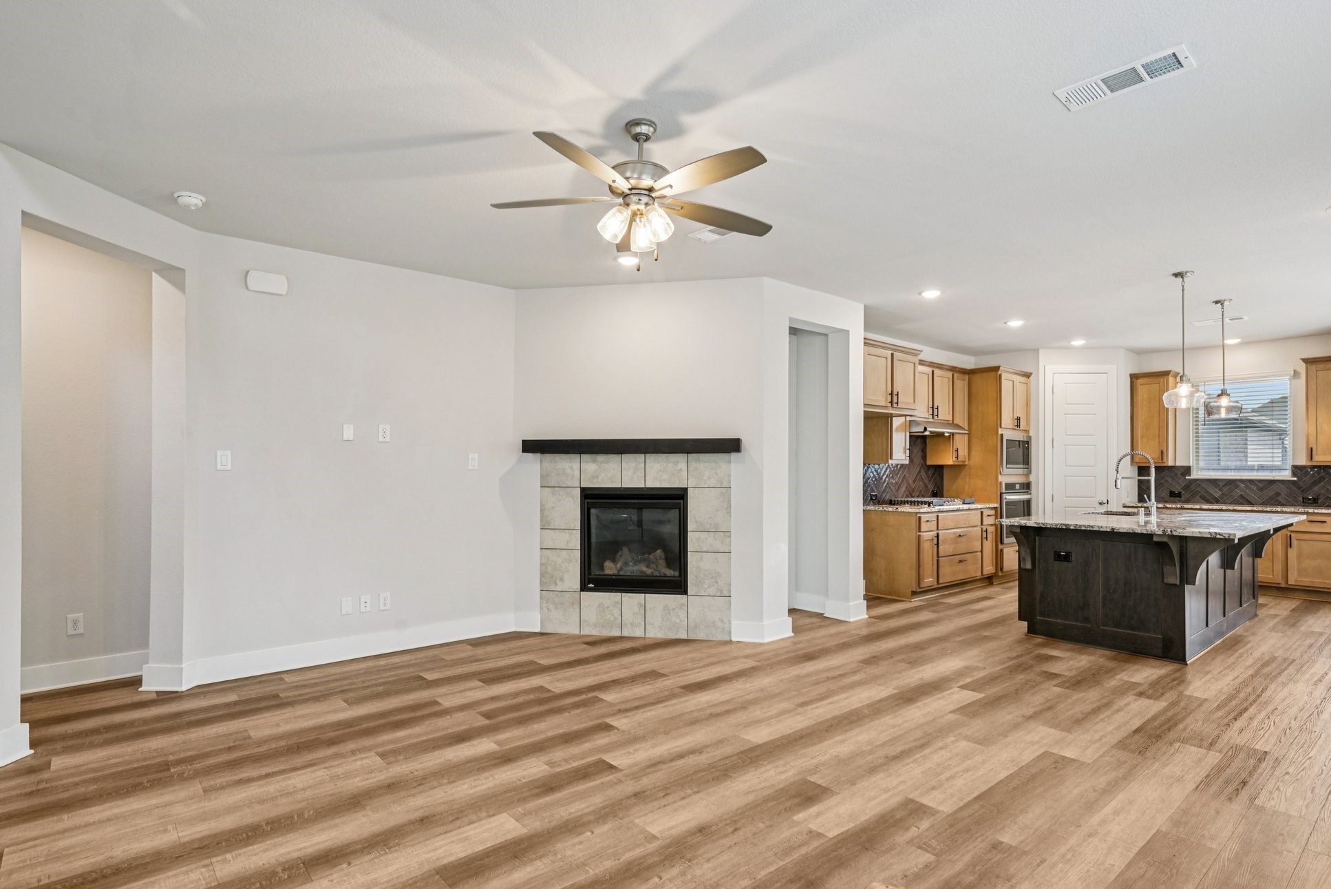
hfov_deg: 90.0
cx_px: 655
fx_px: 666
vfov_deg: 67.4
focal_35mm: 18
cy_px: 467
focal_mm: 17
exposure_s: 1/25
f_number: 8
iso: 400
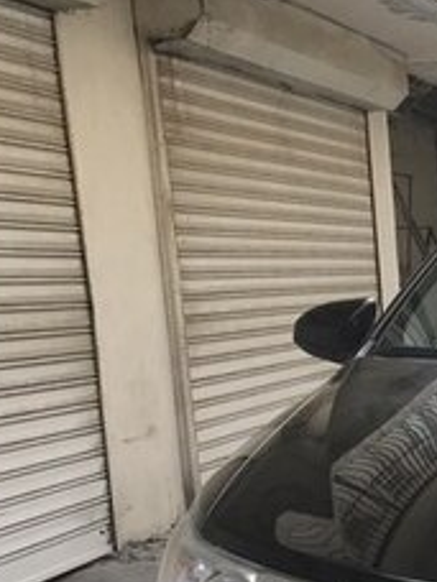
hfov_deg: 16.1
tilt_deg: -13.3
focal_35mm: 81
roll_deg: +1.8
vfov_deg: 23.2
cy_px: 578
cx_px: 726
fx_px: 1363
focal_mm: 3.99
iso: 20
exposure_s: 1/553
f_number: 1.8
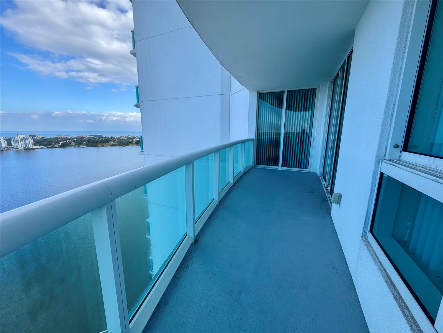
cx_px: 222
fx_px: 179
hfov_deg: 102.1
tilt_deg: -11.5
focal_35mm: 14
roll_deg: -0.4
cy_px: 166
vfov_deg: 85.7
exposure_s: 1/587
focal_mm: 2.22
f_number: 2.2
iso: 40
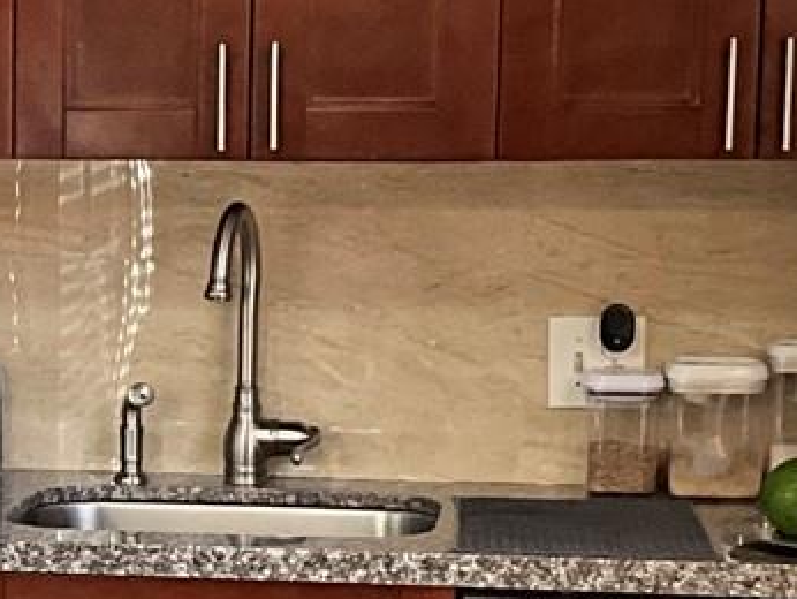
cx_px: -136
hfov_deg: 14.3
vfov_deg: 11.0
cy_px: 491
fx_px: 3087
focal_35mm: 134
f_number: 1.8
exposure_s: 1/60
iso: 125
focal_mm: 3
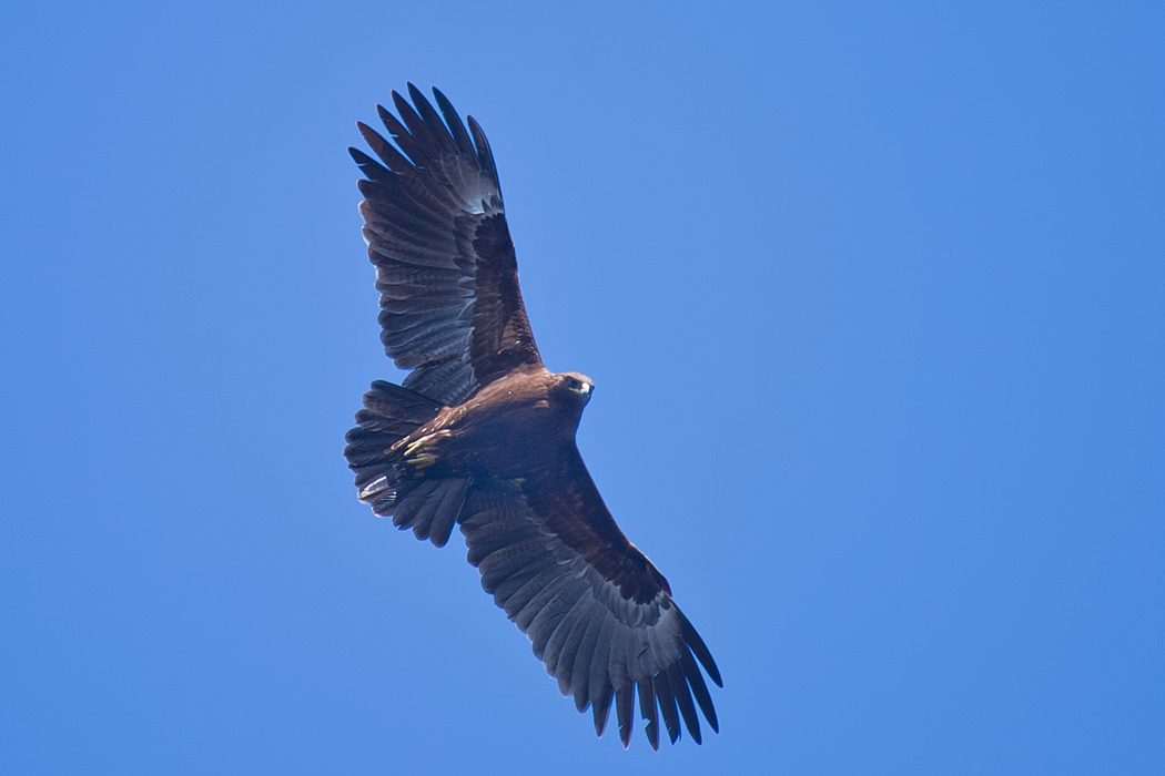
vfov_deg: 2.7
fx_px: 16179
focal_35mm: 500
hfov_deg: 4.1
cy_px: 388
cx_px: 582
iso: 500
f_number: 5.6
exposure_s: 1/1250
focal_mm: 500
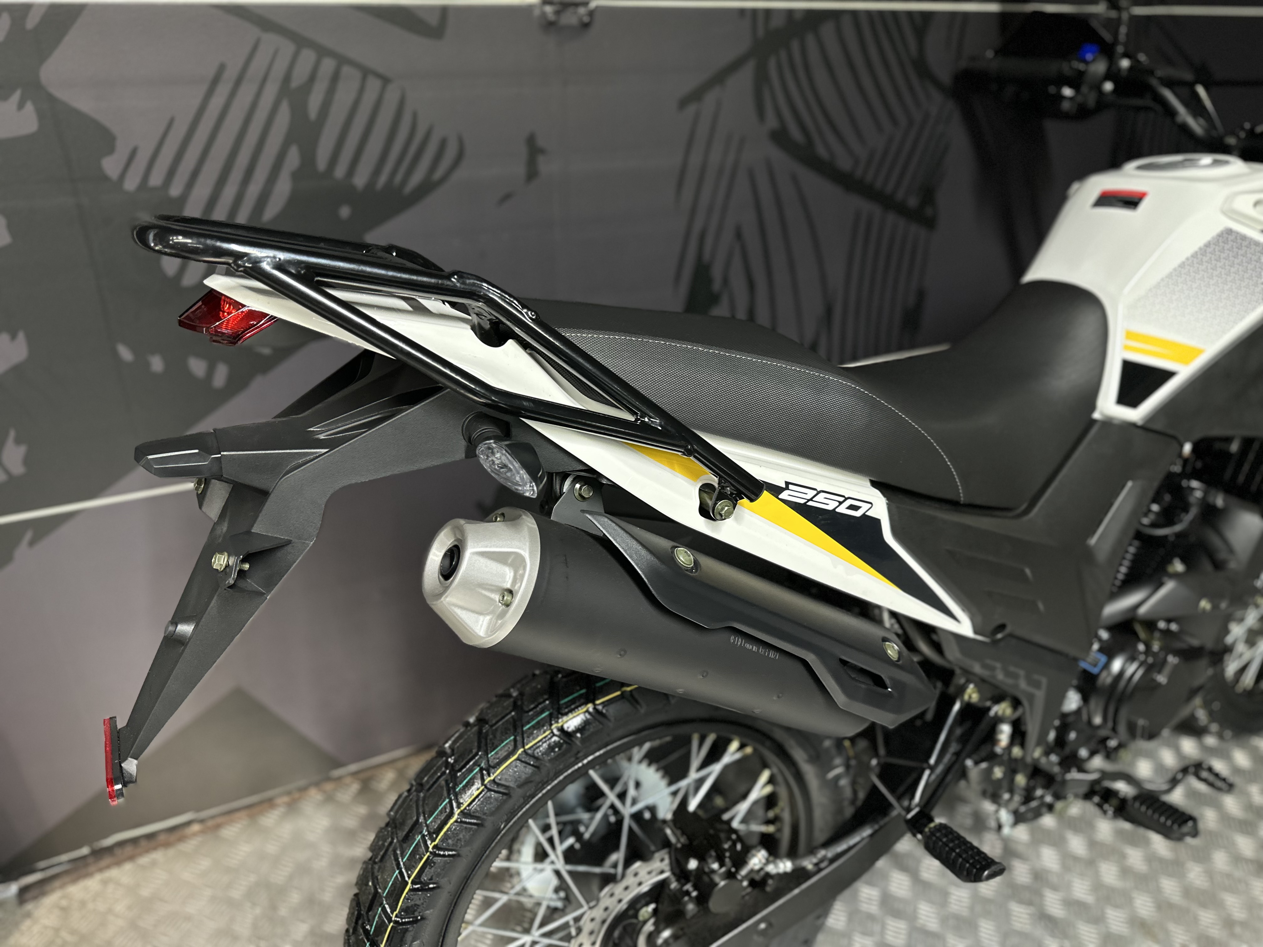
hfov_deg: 71.6
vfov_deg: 56.8
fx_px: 876
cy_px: 474
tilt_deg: -27.9
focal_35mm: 24
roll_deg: -1.2
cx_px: 632
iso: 320
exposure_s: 1/60
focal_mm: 6.86
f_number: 1.78
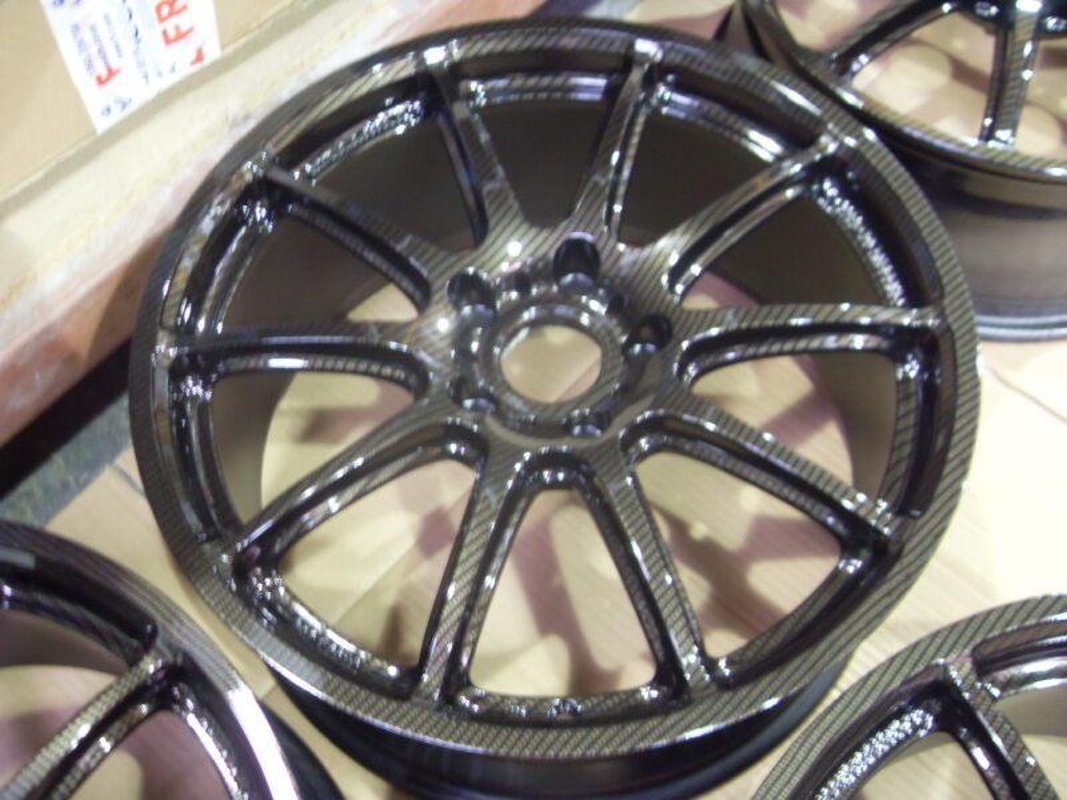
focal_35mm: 35
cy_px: 400
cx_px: 534
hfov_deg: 52.6
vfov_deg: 40.7
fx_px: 1079
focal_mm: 6.3
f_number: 2.8
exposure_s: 1/4
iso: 200
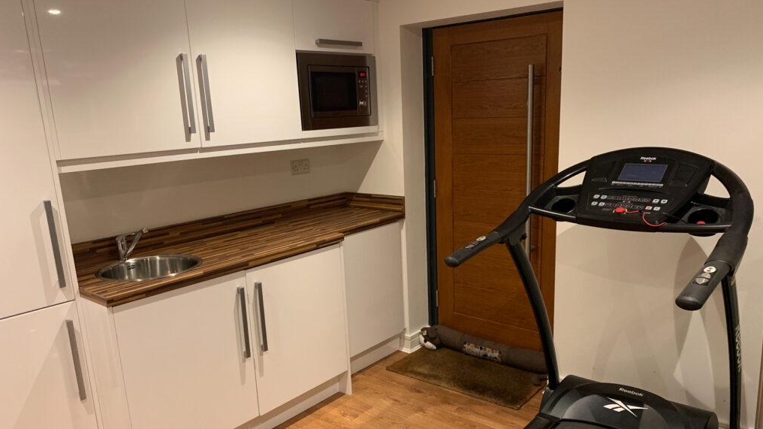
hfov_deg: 66.1
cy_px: 261
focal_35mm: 29
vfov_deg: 39.9
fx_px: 587
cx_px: 380
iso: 400
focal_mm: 4.25
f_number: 1.8
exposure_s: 1/35
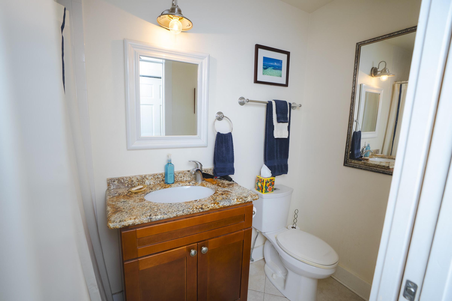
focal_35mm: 16
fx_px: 201
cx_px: 226
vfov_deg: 73.7
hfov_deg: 96.7
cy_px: 150
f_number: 4
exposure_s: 1/200
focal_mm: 16
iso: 800
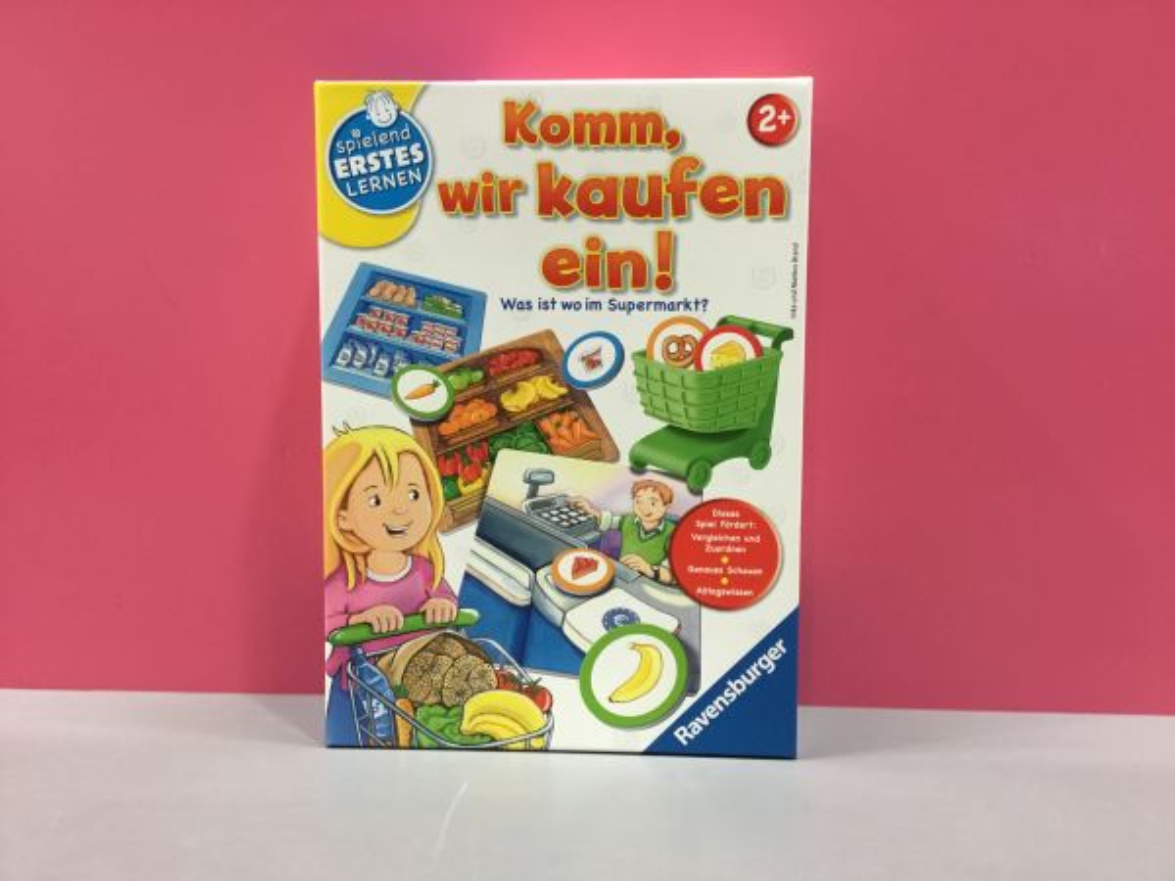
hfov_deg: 58.4
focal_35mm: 31
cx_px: 588
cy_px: 440
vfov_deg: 45.4
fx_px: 1052
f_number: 2.4
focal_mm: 3.3
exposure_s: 1/33
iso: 125
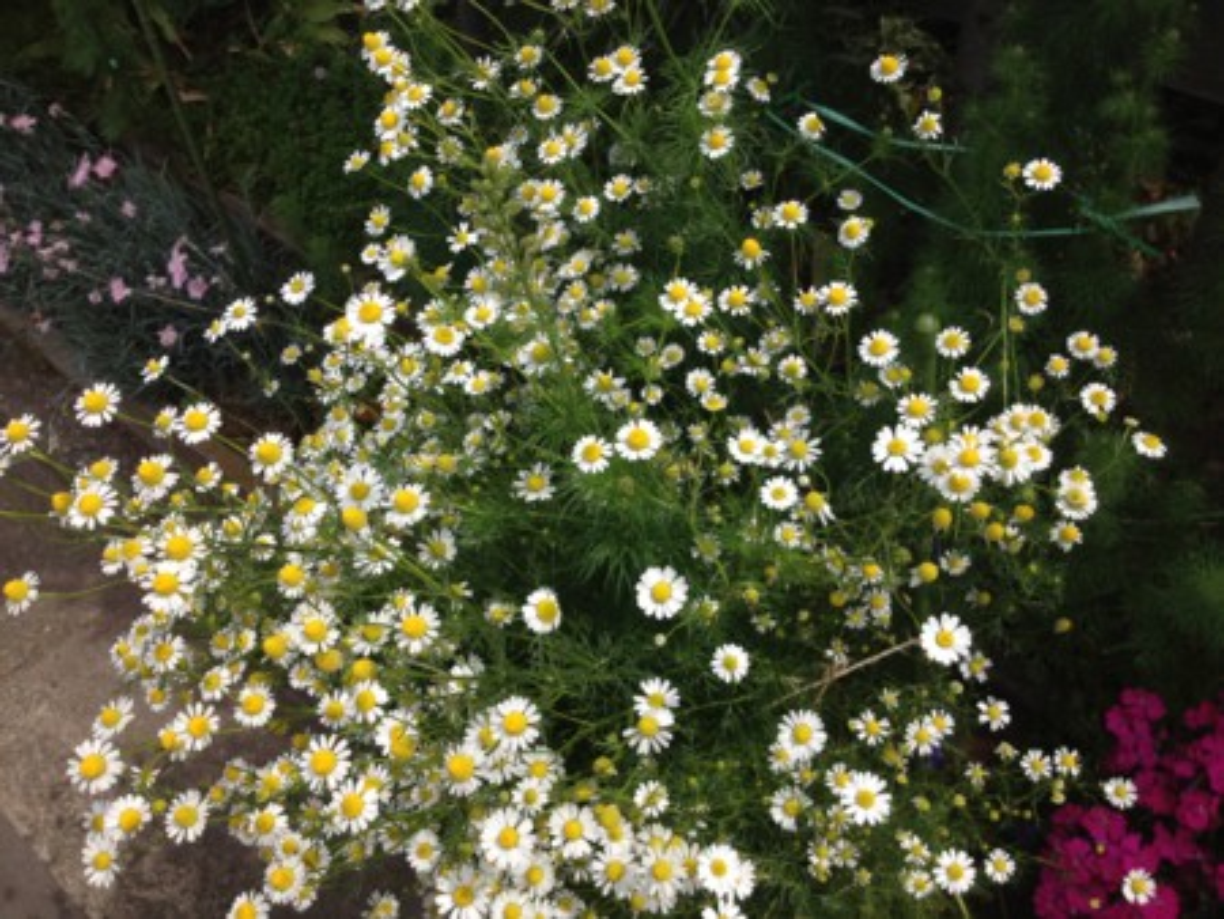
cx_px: 612
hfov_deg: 52.6
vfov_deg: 40.7
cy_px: 460
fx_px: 1238
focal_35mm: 35
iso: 64
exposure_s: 1/1151
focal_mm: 4.28
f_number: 2.4
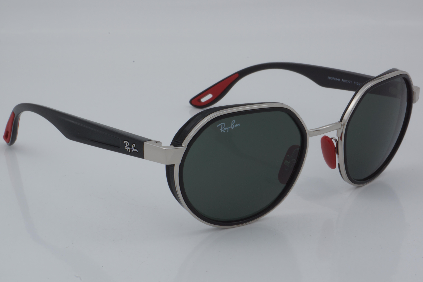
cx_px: 212
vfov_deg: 18.2
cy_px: 141
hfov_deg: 27.0
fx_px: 881
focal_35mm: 75
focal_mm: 50
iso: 100
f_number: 32
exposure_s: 1/4
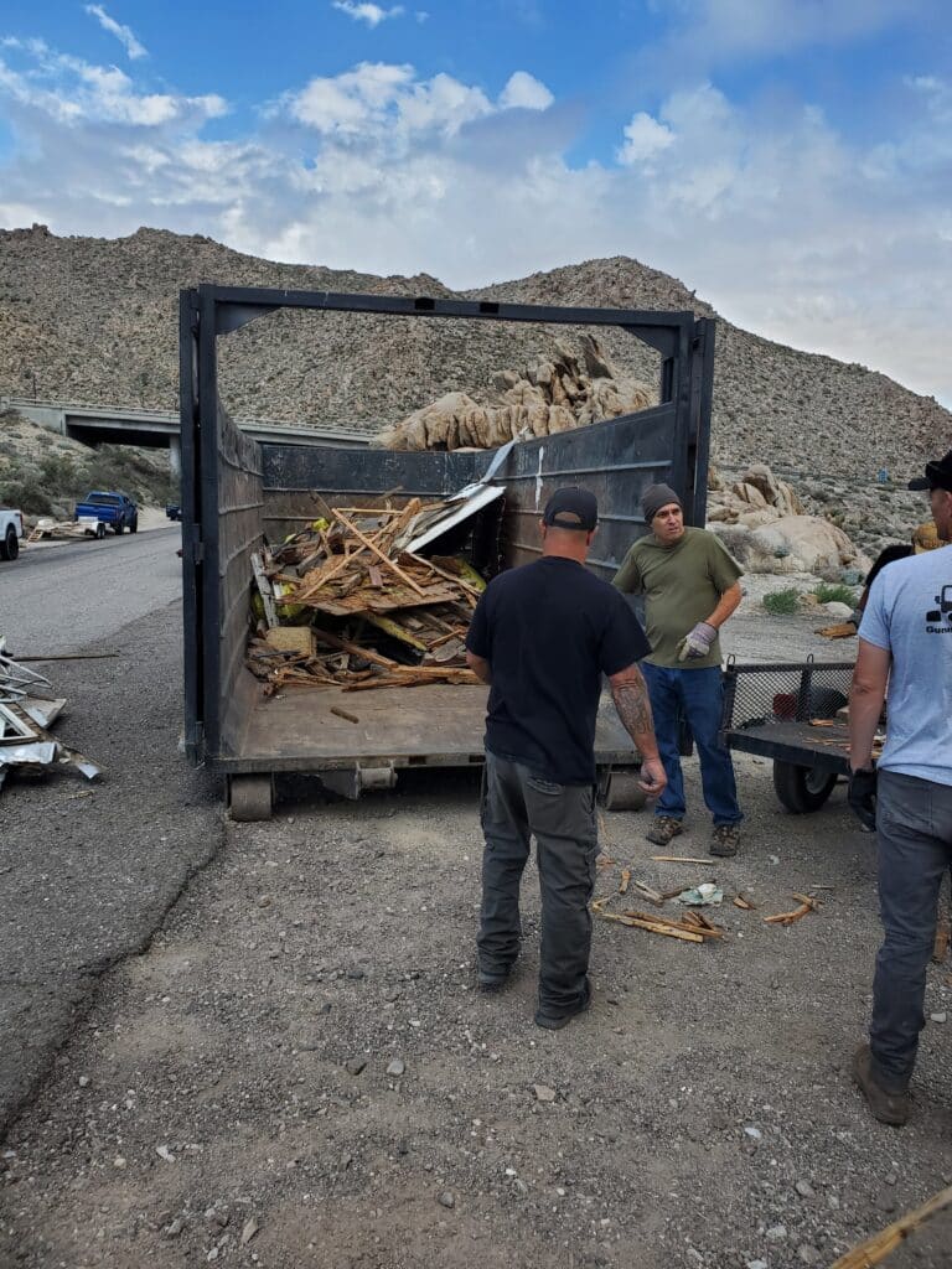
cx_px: 476
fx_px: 953
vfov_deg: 67.3
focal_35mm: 26
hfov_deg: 53.1
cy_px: 634
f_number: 2.4
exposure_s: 1/628
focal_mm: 4.3
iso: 50
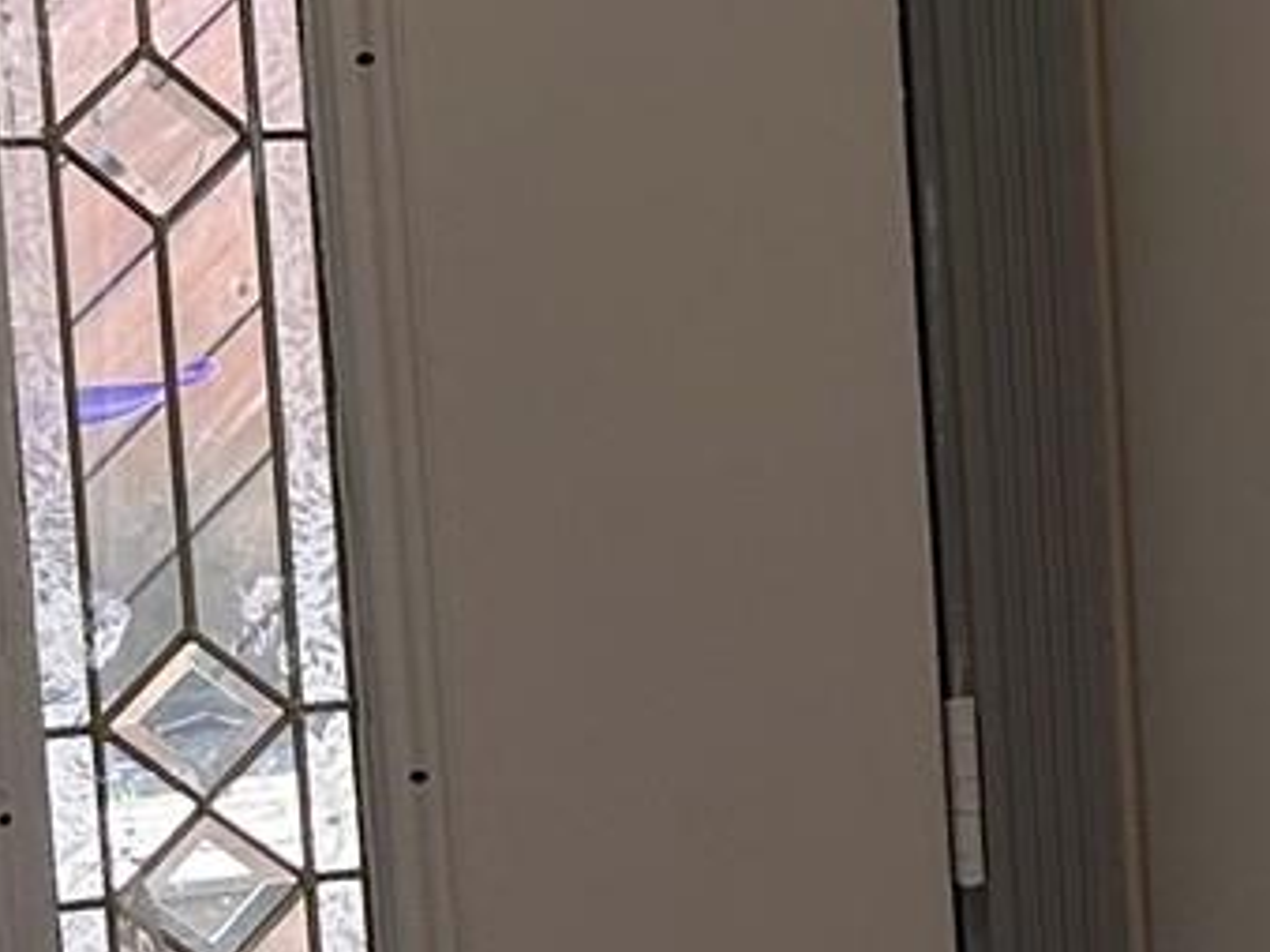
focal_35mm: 145
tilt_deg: -8.4
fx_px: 5318
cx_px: 3432
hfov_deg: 10.7
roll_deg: -0.4
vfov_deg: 10.2
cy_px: 626
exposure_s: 1/288
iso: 80
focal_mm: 6.86
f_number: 1.78
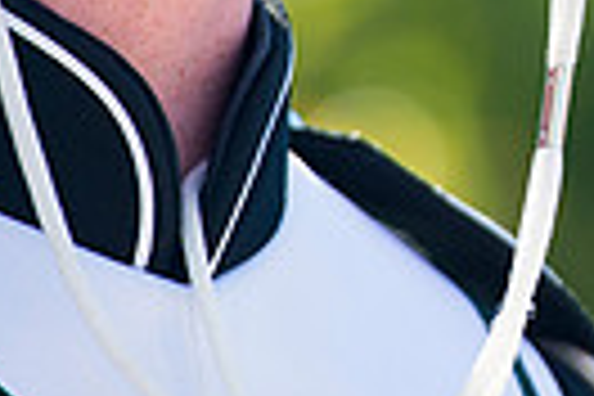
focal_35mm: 880
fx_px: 14519
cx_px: 950
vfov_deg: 1.6
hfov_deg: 2.3
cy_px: -441
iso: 200
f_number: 4.5
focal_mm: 200
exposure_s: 1/1000
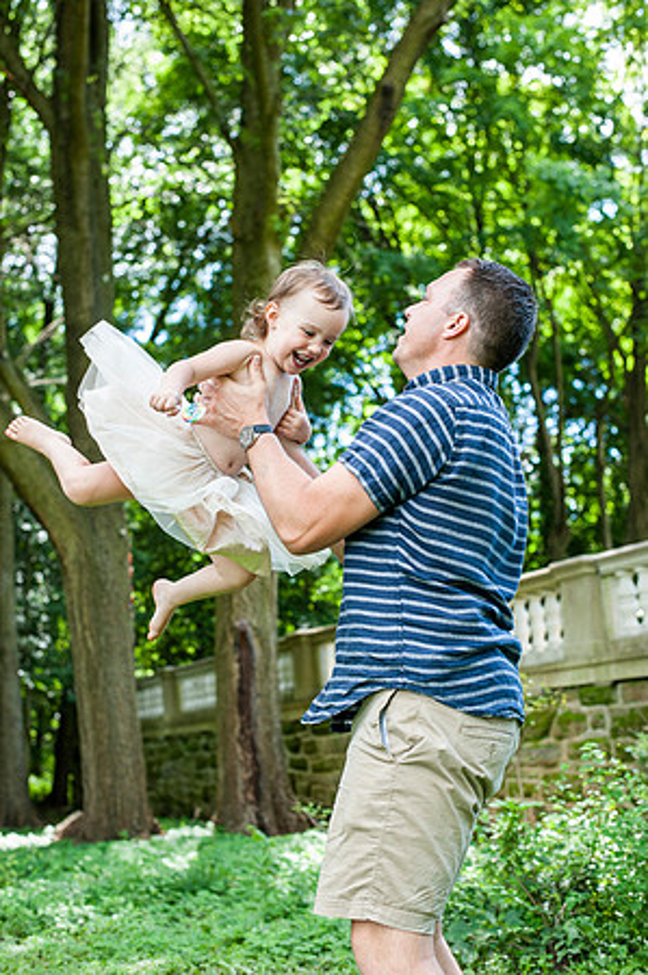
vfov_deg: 39.6
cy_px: 488
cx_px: 324
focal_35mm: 50
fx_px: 1353
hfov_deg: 26.9
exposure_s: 1/640
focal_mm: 50
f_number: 4
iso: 800
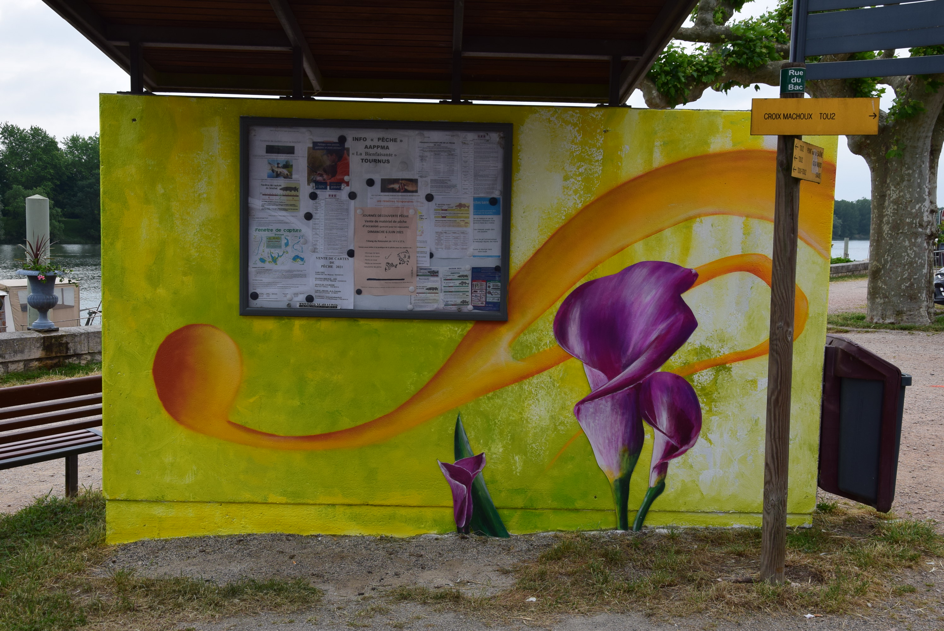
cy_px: 316
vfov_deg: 31.9
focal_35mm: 42
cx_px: 472
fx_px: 1102
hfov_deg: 46.4
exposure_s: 1/320
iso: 400
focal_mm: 28
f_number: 10
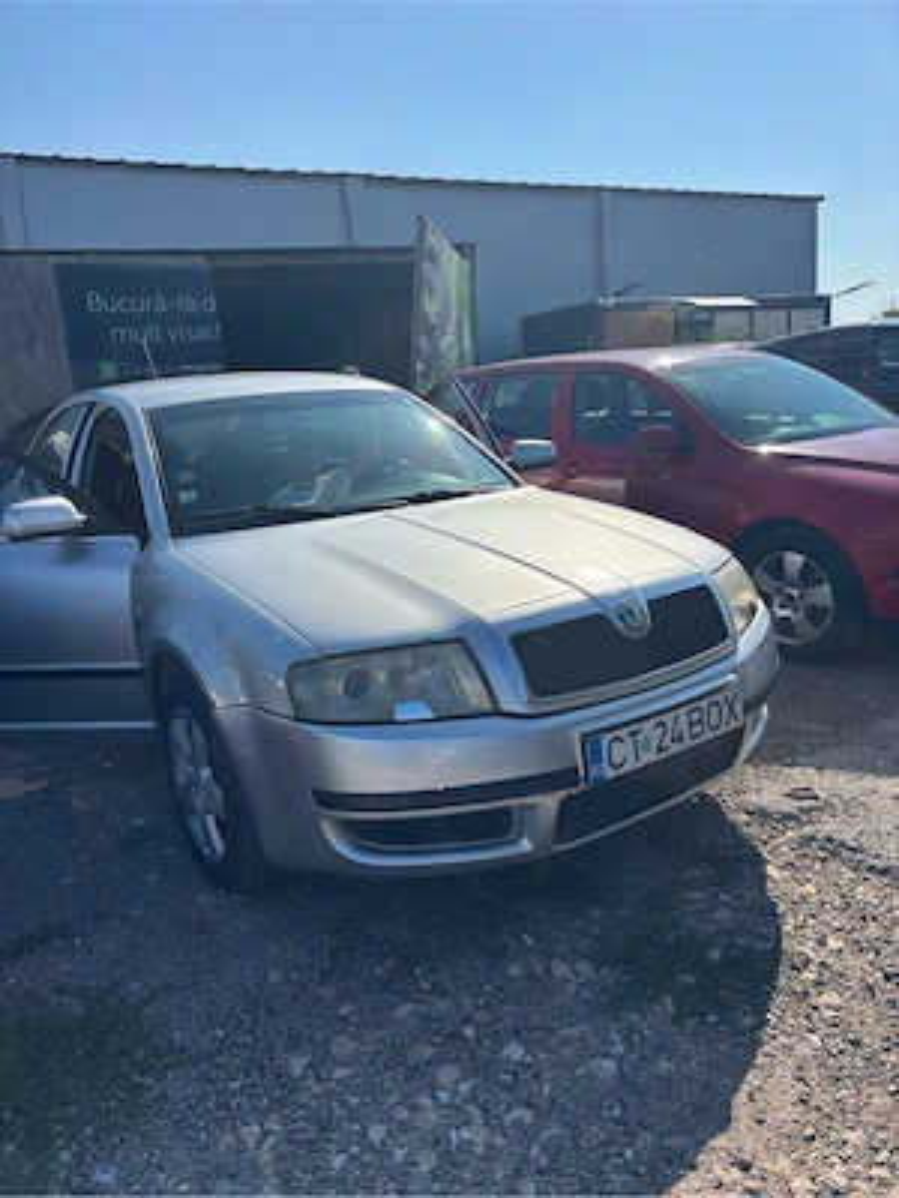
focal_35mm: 26
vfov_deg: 67.3
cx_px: 450
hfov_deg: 53.1
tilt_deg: -13.2
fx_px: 900
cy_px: 599
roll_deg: +4.2
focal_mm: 5.96
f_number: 1.6
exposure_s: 1/4630
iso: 50
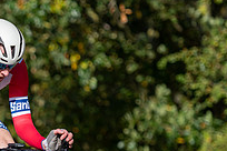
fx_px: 2415
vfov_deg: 3.6
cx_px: -16
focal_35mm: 383
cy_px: 122
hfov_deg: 5.4
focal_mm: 135
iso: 160
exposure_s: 1/2500
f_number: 2.8
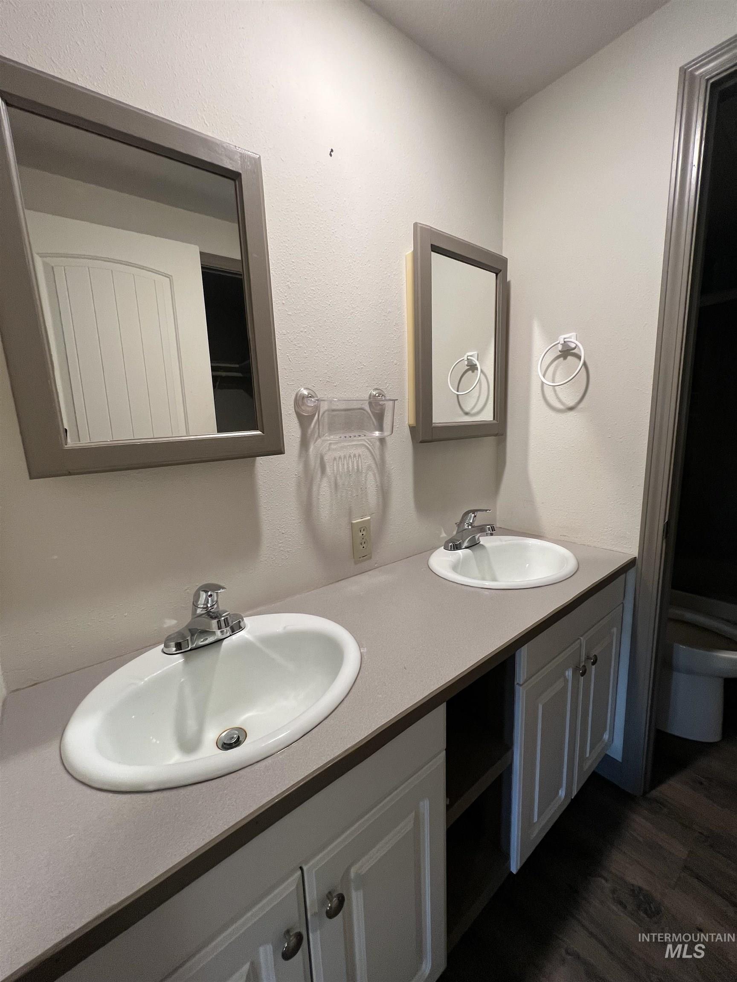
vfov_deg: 106.2
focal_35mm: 13
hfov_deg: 89.9
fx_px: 369
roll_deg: +2.4
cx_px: 368
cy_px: 491
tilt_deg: -8.8
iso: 160
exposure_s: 1/60
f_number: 1.8
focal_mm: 1.57
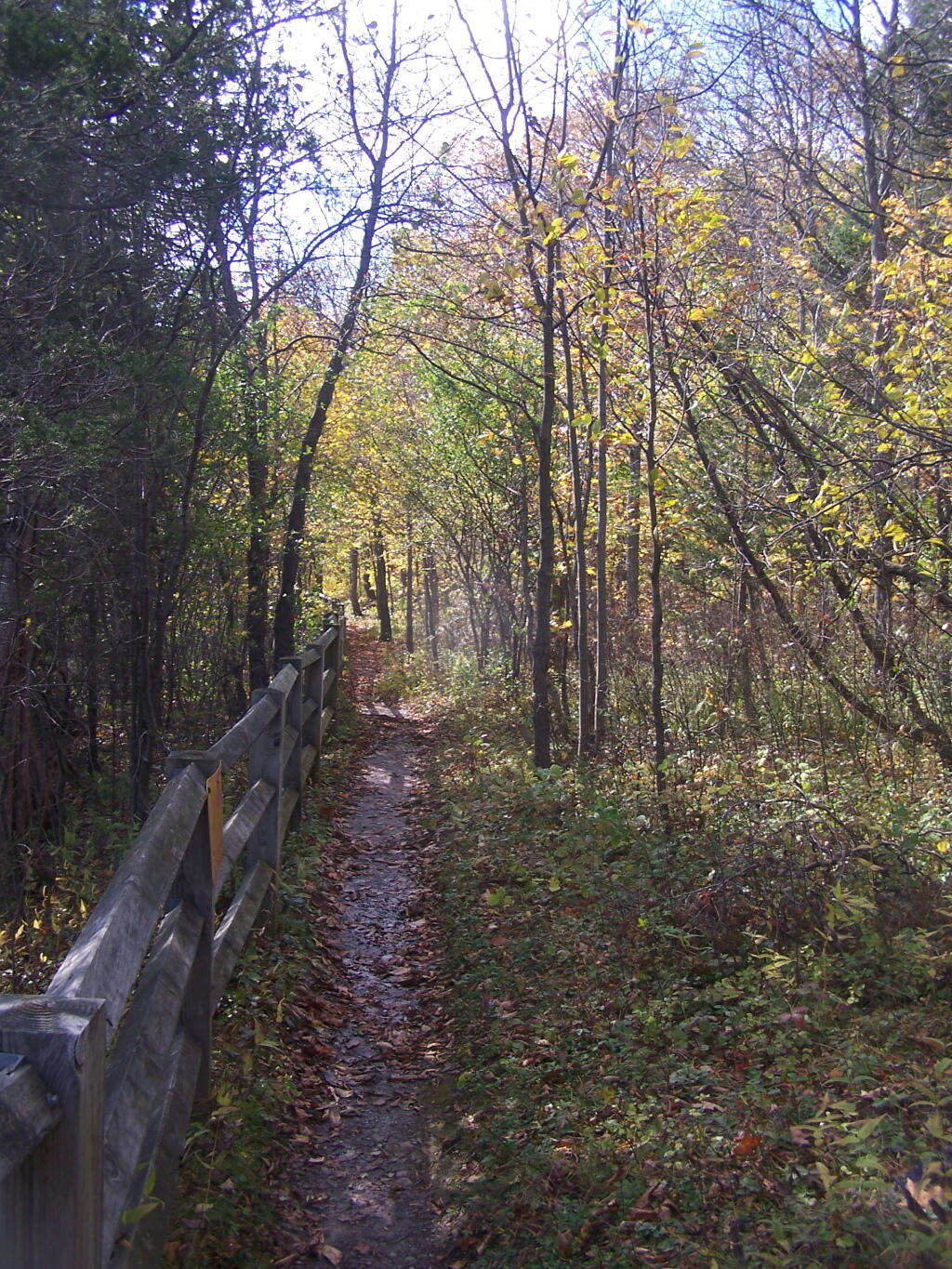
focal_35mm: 38
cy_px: 634
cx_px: 476
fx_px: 1393
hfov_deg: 37.7
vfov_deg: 49.0
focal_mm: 6.3
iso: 80
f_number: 2.8
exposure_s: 1/250
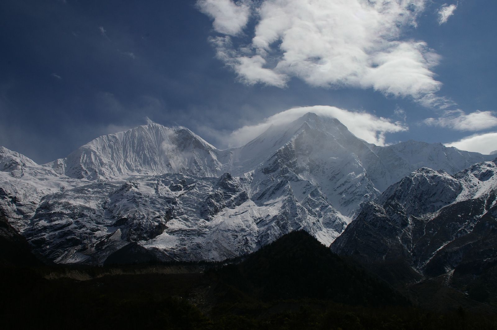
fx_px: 476
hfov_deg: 55.2
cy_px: 165
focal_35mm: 34
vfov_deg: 38.3
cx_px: 248
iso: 200
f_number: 11
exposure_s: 1/250
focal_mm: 23
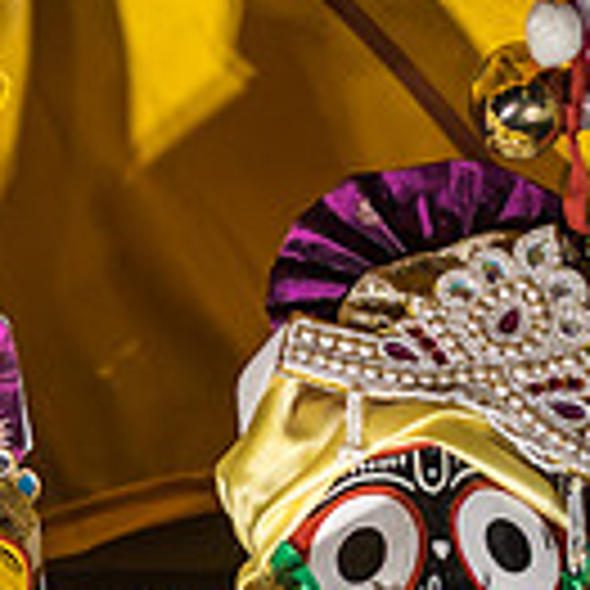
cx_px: -81
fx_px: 5438
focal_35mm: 282
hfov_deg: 6.2
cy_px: 410
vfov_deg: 6.2
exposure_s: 1/100
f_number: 2
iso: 100
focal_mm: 50
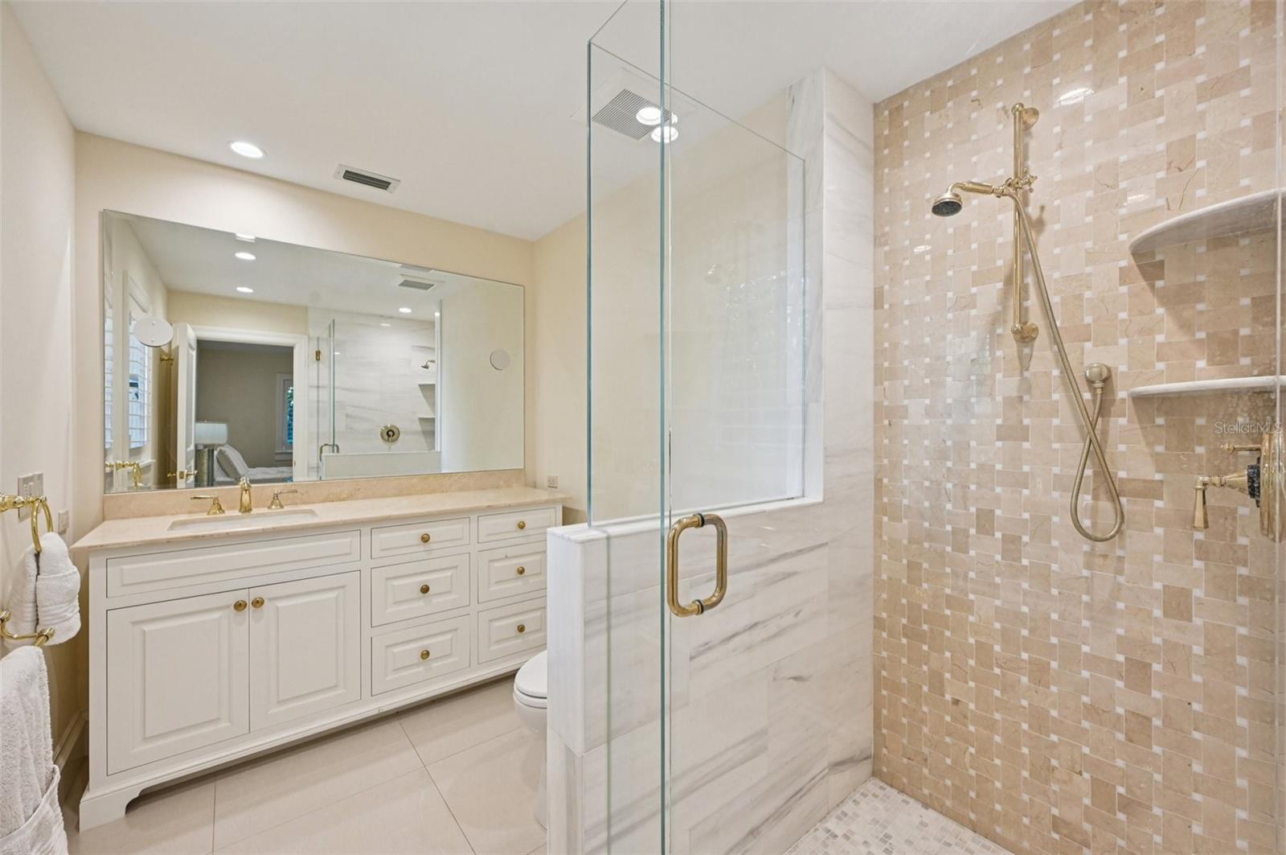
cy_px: 428
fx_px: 500
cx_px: 643
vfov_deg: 81.1
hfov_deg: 104.3
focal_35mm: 14
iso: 400
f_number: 8
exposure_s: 1/30
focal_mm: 14
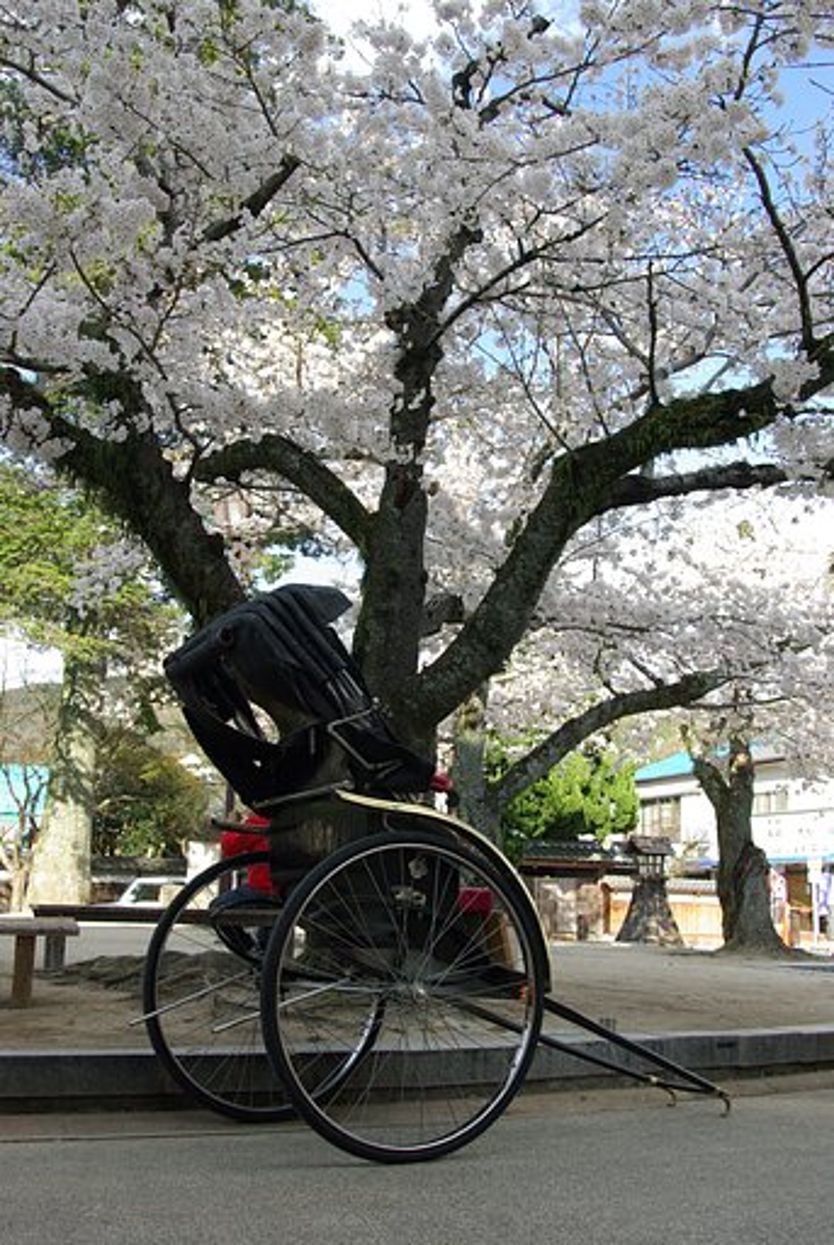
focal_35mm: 36
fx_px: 1247
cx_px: 417
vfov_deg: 53.1
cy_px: 622
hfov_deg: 37.0
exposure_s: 1/250
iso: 400
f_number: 8
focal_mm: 24
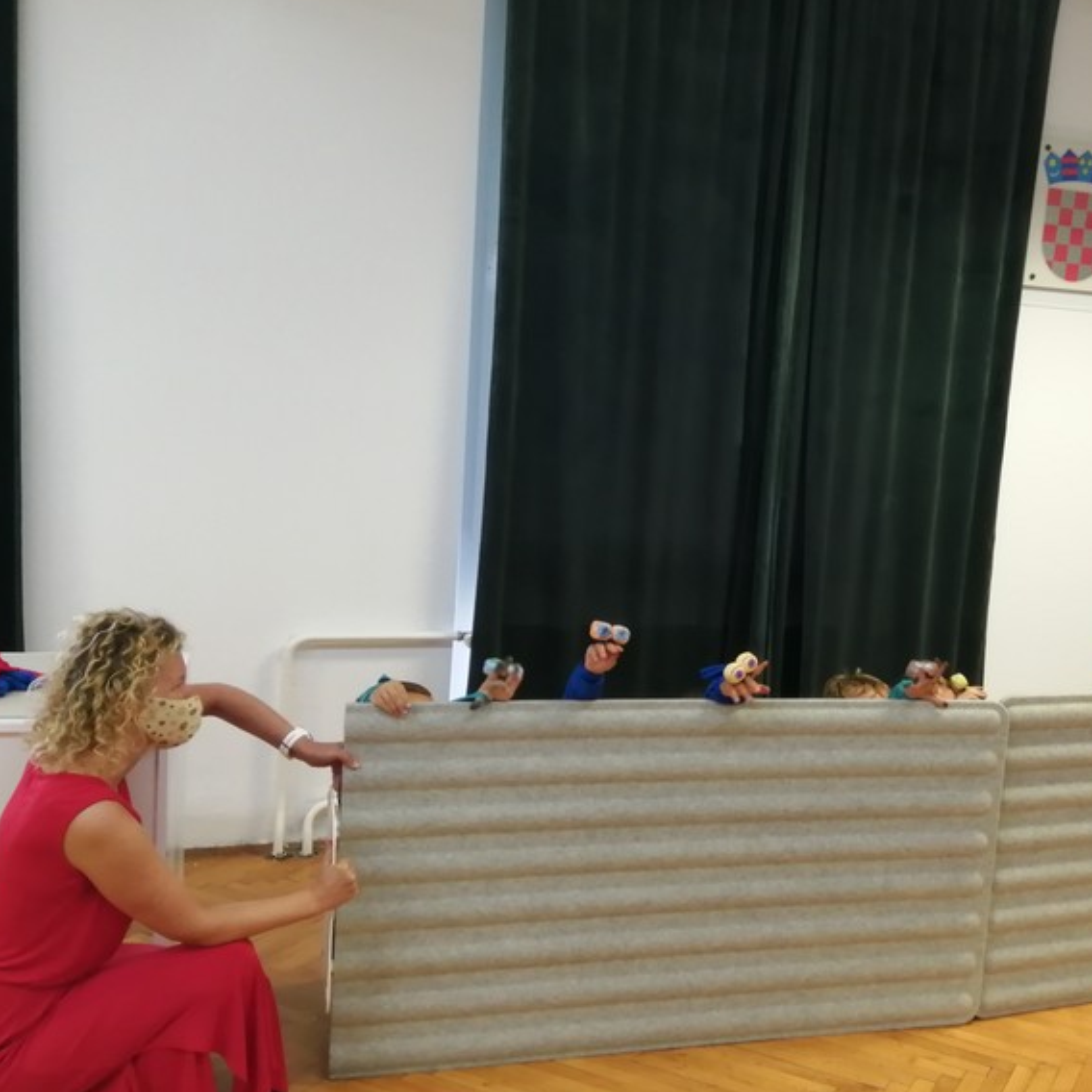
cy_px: 551
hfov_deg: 44.0
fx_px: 1321
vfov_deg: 44.9
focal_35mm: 37
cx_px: 769
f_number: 1.8
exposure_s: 1/33.3
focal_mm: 3.6
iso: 160
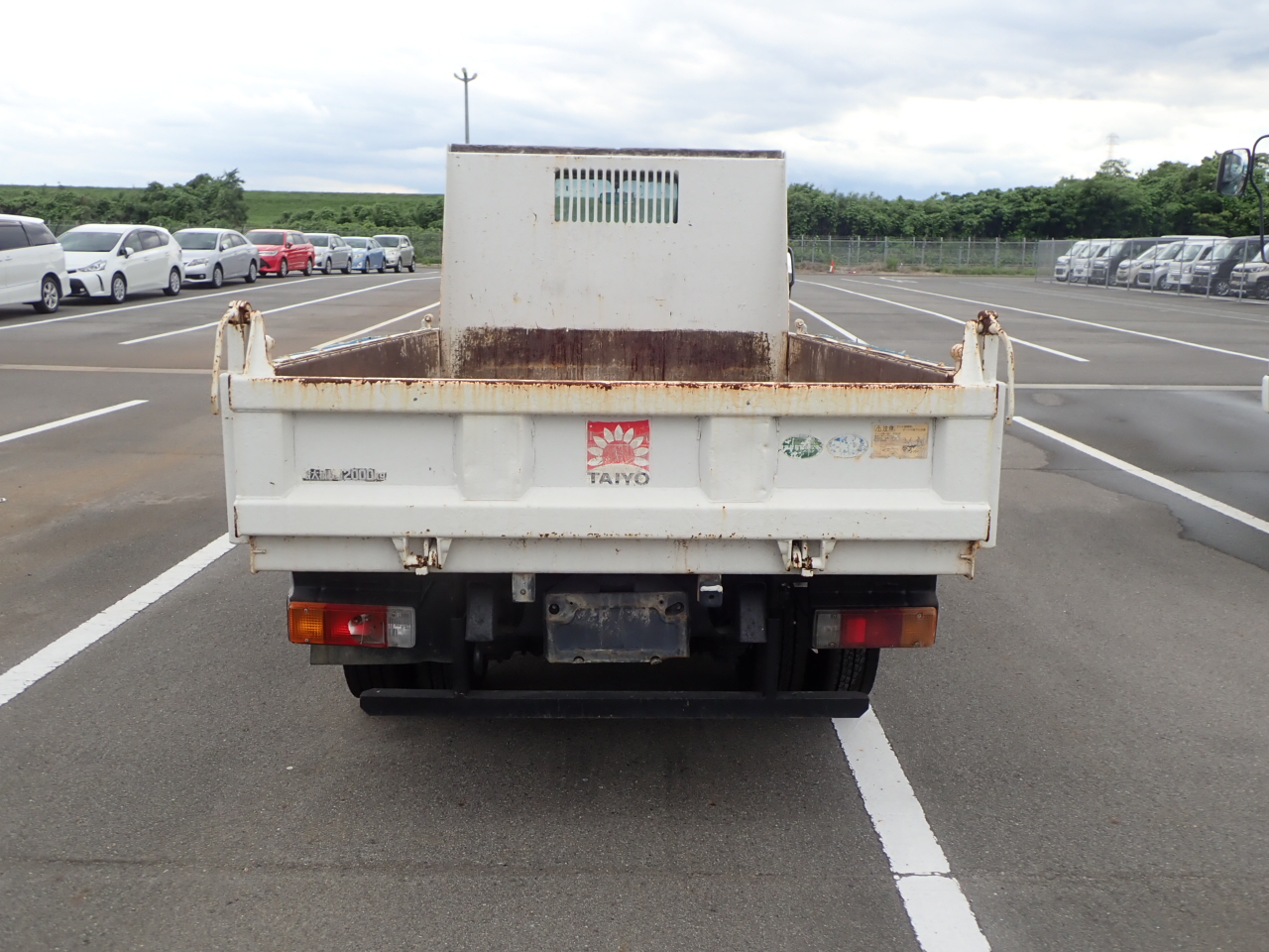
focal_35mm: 30
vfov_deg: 46.8
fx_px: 1100
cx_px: 634
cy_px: 476
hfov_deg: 60.0
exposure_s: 1/400
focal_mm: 5.5
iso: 100
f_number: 3.2
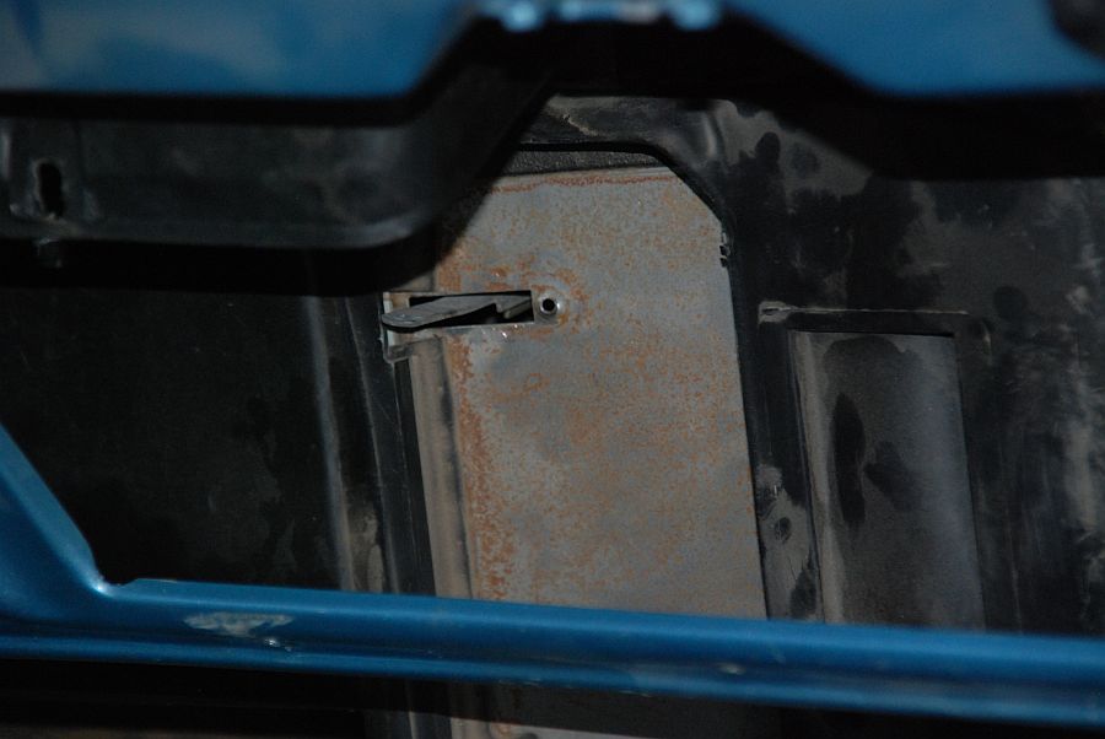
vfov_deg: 4.6
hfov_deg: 6.9
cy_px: 370
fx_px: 9217
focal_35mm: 300
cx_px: 552
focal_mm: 200
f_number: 6.3
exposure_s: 1/200
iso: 800
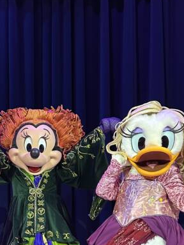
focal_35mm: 64
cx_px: 46
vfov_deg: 29.2
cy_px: 216
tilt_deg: -0.1
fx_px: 454
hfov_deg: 22.7
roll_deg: -0.5
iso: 200
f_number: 1.78
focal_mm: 6.86
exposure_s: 1/120
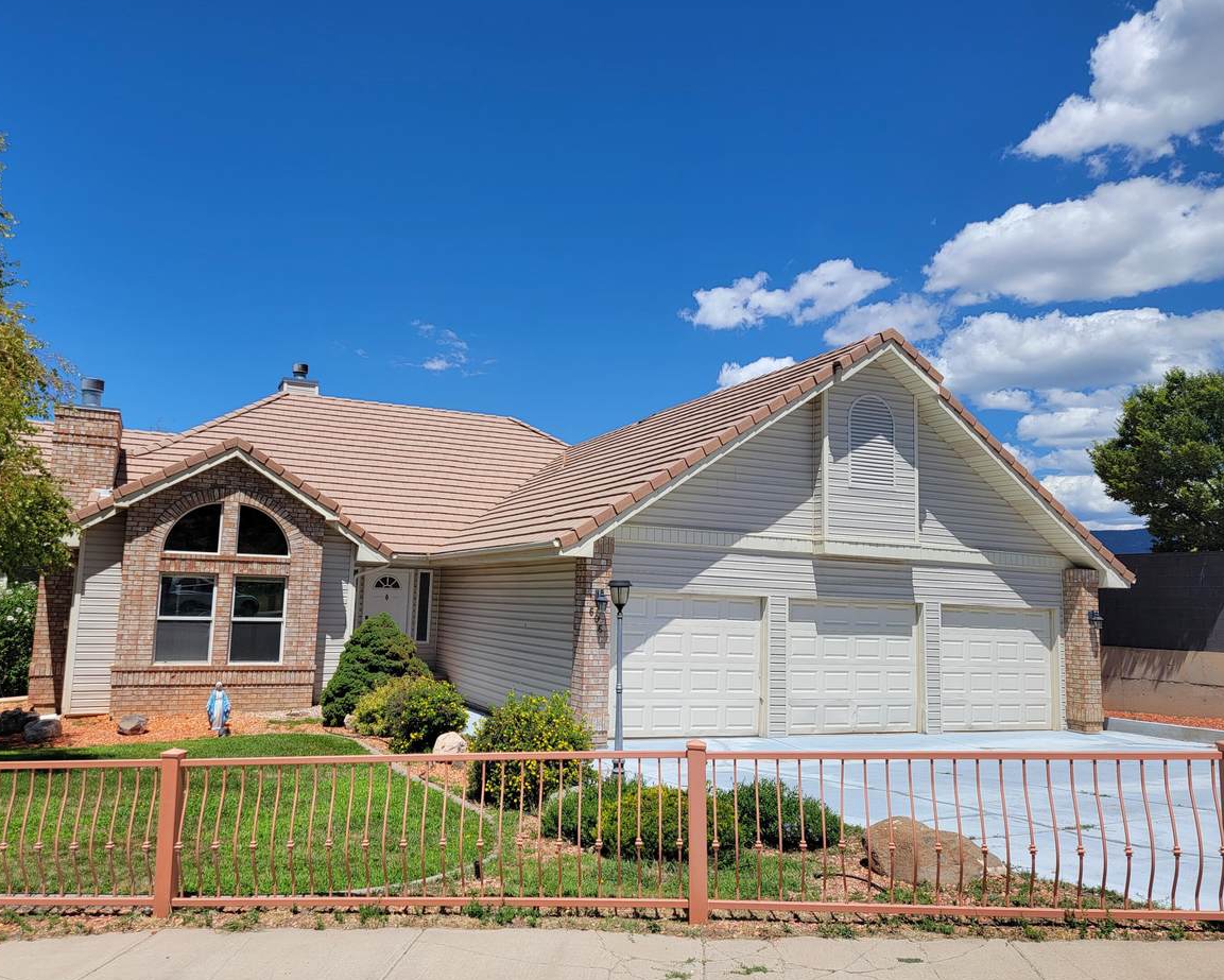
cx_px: 564
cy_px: 493
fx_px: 942
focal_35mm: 26
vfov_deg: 55.0
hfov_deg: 65.9
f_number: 1.8
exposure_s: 1/1325
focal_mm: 6.7
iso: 16
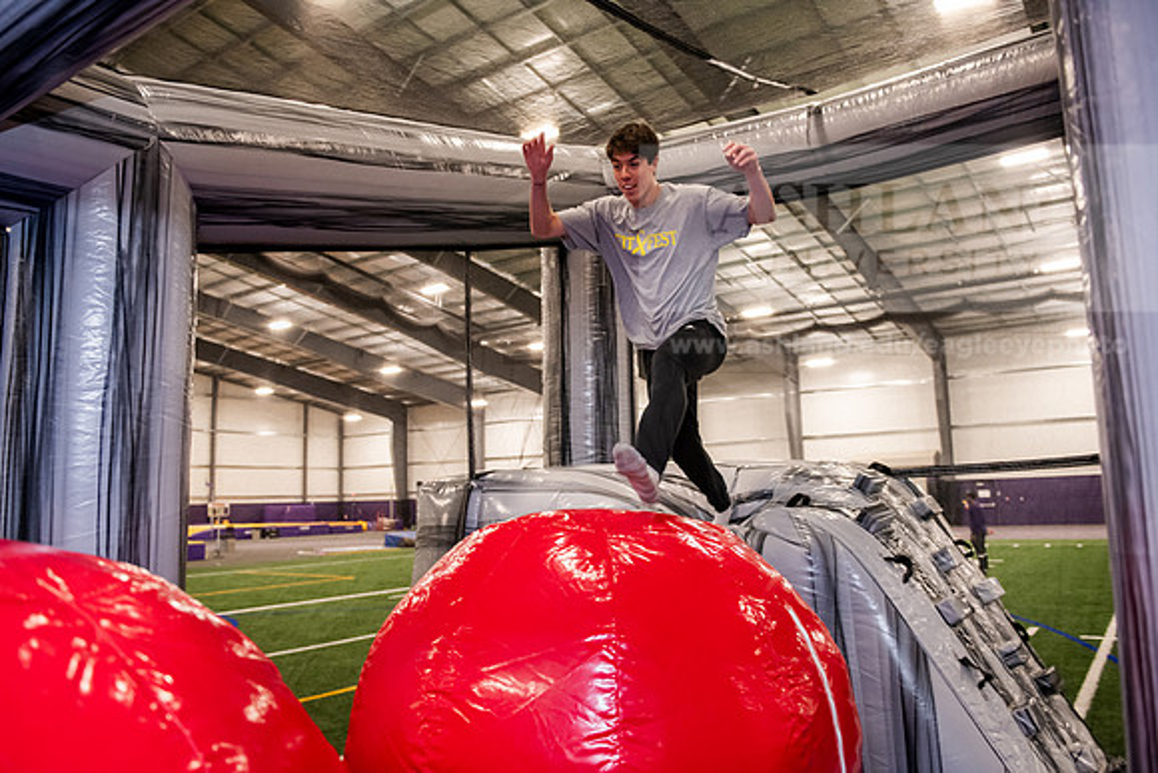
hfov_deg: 67.4
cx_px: 579
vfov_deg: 48.0
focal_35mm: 27
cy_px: 386
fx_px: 869
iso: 2500
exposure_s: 1/125
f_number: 3.2
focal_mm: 27
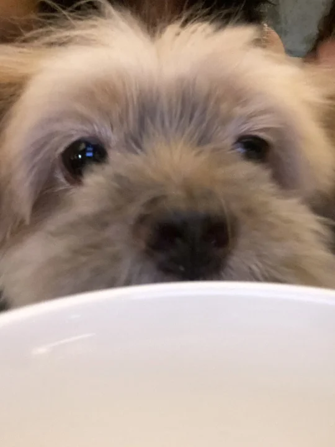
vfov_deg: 60.0
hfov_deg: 46.8
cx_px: 168
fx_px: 387
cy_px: 224
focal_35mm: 30
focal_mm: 2.71
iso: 1000
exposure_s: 1/17
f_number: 2.2
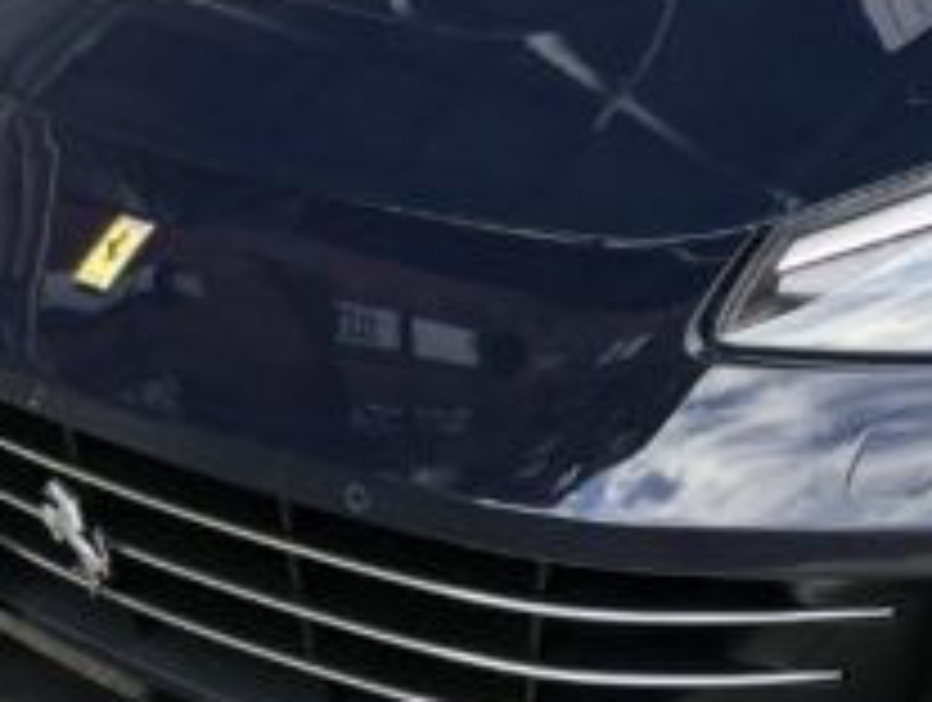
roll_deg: -1.8
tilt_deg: -18.6
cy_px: 194
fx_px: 2185
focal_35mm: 81
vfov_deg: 18.2
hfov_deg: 22.7
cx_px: 1031
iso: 20
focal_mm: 4
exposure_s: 1/127
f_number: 1.8
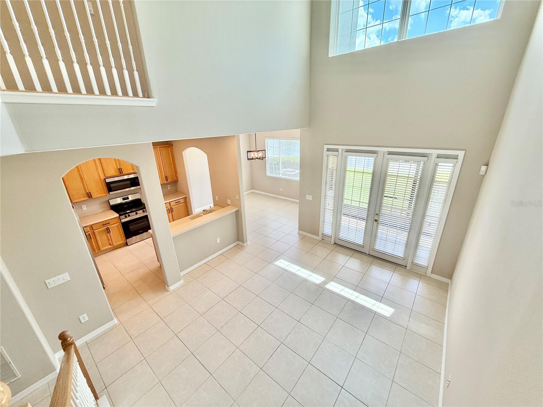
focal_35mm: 14
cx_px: 272
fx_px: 220
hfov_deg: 102.1
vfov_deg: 85.7
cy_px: 204
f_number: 2.2
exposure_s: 1/192
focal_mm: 2.22
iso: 64
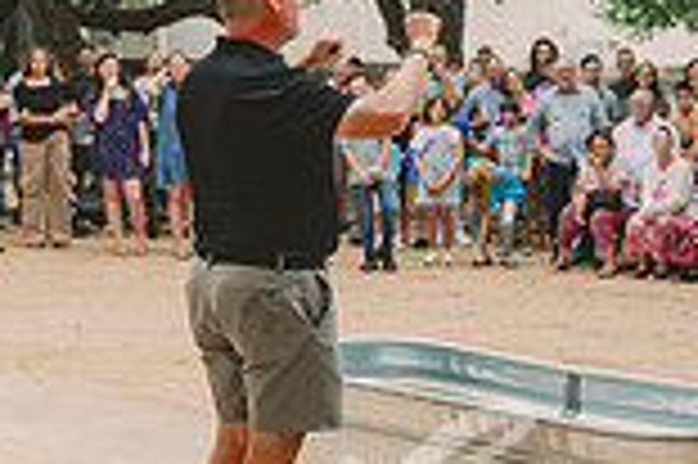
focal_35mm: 90
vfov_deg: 15.1
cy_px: 146
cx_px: 275
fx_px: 1743
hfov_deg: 22.6
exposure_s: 1/640
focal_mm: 24
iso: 250
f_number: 2.8
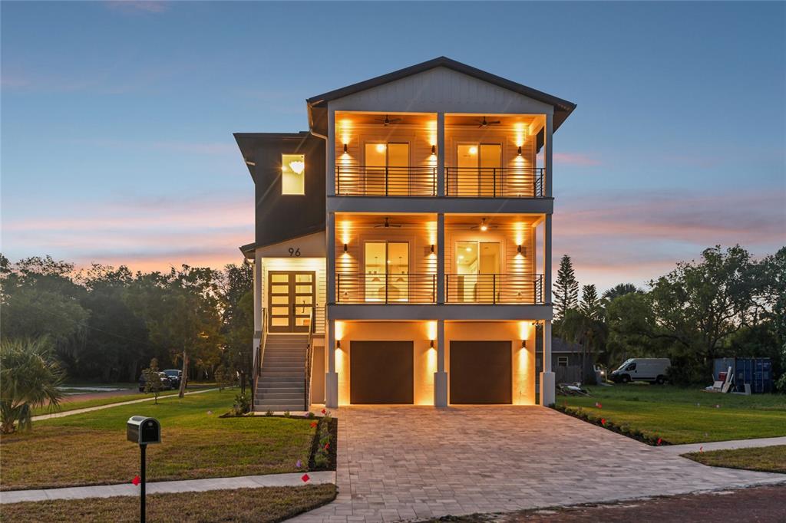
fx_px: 764
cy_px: 262
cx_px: 393
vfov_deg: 37.8
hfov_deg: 54.4
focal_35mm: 35
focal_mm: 35
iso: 400
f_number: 8
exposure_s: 1/2
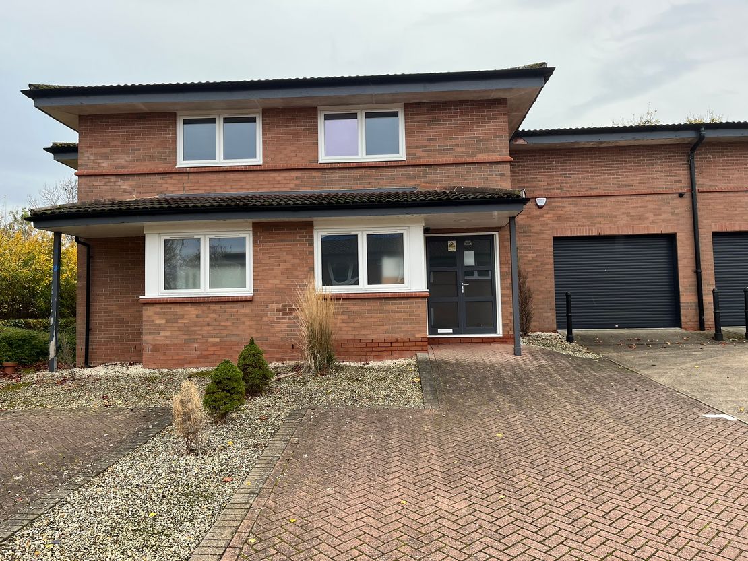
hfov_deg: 67.3
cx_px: 374
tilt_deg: +6.1
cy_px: 280
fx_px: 562
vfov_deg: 53.1
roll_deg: +1.4
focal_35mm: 26
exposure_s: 1/194
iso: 50
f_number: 1.6
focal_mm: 5.1
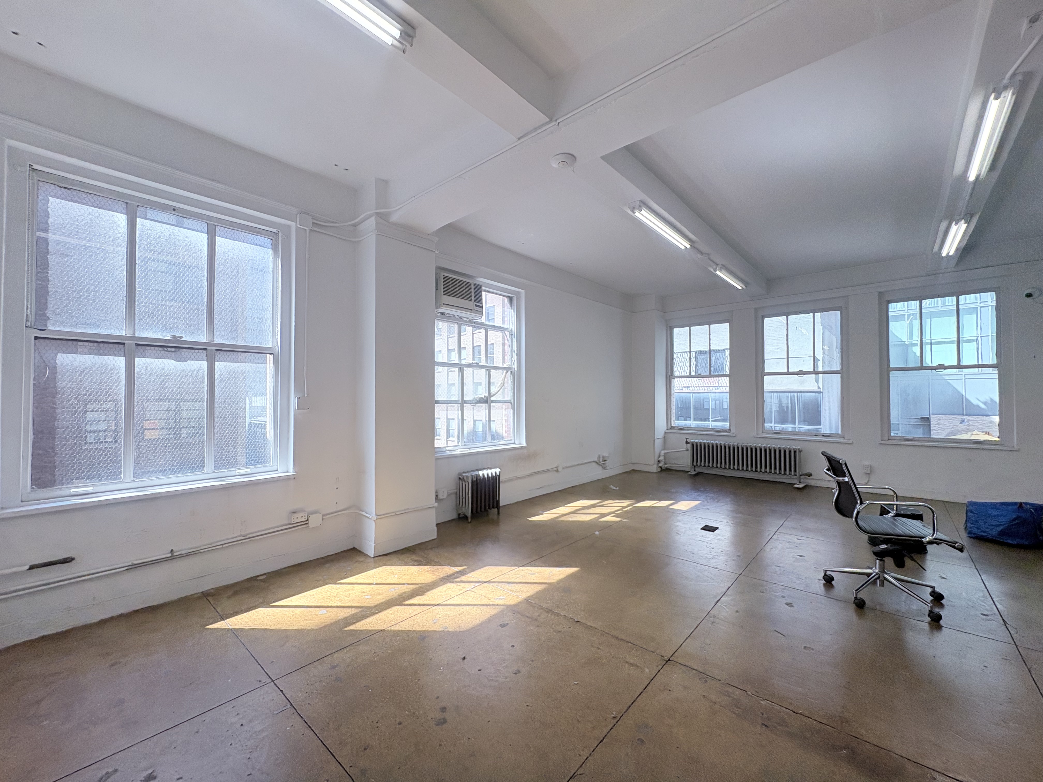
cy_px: 391
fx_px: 422
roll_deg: +0.4
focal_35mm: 14
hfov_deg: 102.1
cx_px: 522
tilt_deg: +1.0
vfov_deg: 85.7
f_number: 2.2
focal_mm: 2.22
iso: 64
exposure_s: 1/204
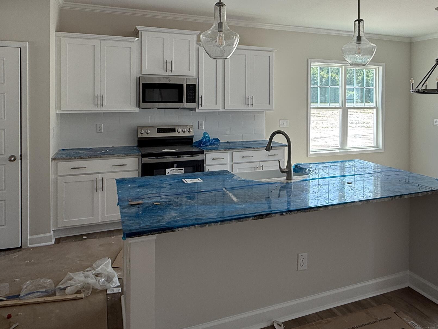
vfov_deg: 51.7
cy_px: 100
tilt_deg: +0.8
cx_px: 234
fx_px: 329
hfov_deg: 67.2
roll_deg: -0.7
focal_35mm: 26
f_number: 2.2
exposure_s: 1/122
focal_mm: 2.22
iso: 50
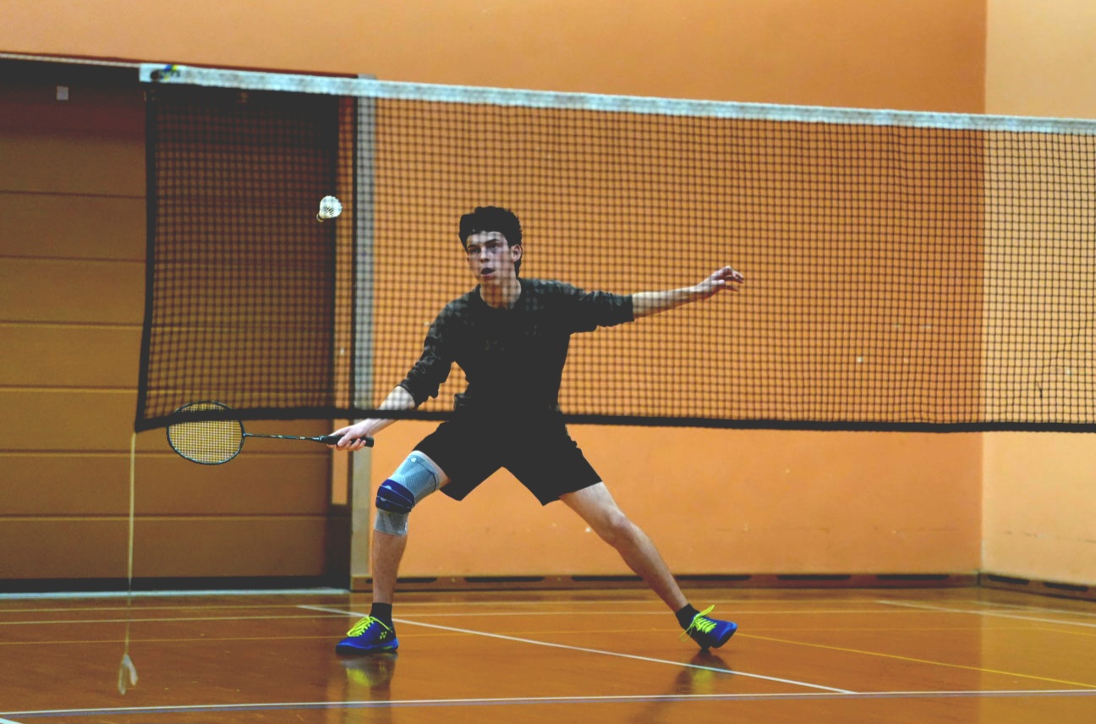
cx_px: 548
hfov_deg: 19.5
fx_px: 3187
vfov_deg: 13.0
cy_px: 362
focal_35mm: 105
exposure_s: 1/1000
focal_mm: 105
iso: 5000
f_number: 2.8
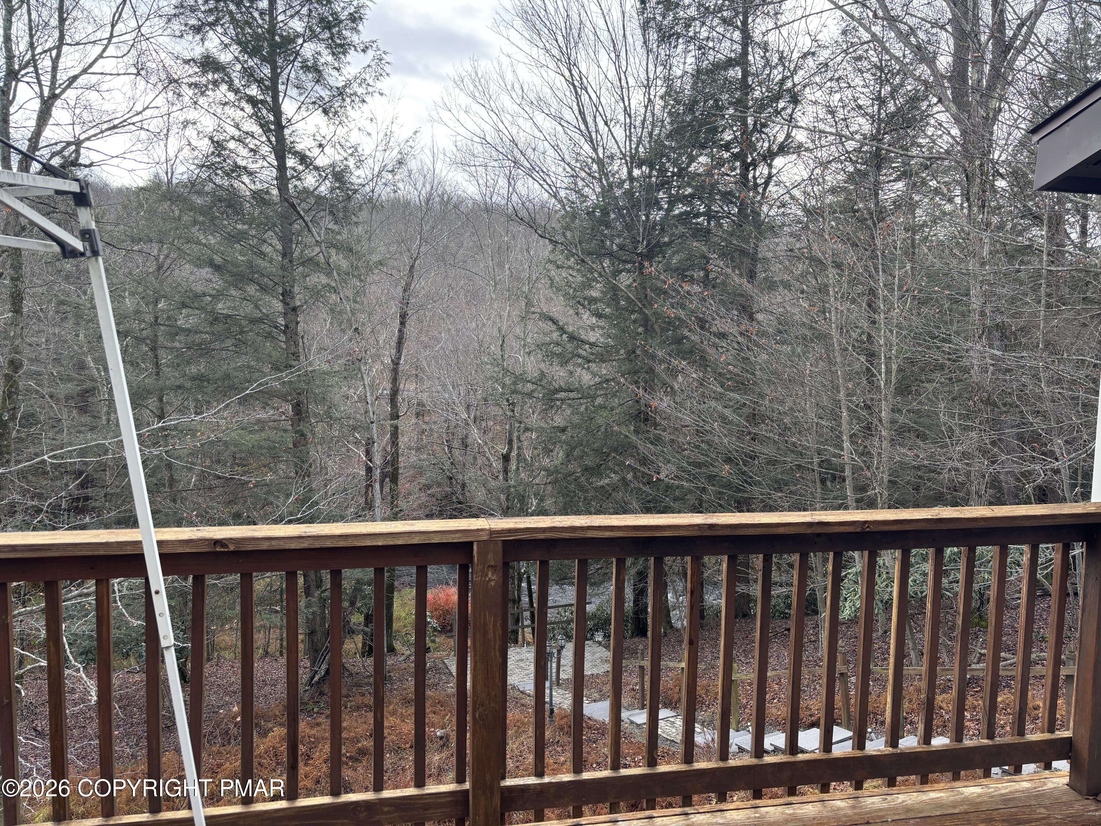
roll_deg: -1.3
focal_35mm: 26
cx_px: 550
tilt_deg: -5.3
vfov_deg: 53.1
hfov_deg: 67.3
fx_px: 827
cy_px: 413
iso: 50
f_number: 1.6
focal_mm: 5.96
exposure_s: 1/232
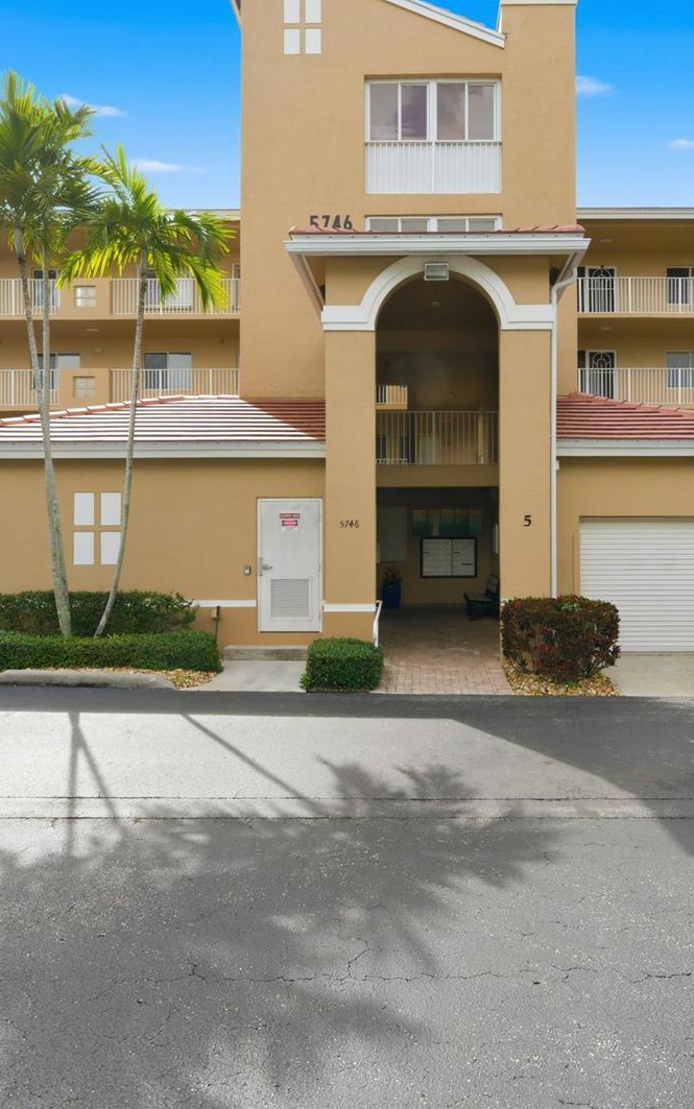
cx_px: 423
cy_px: 554
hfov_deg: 52.6
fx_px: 696
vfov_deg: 77.1
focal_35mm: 23
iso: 400
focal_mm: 15
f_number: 7.1
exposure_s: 1/800
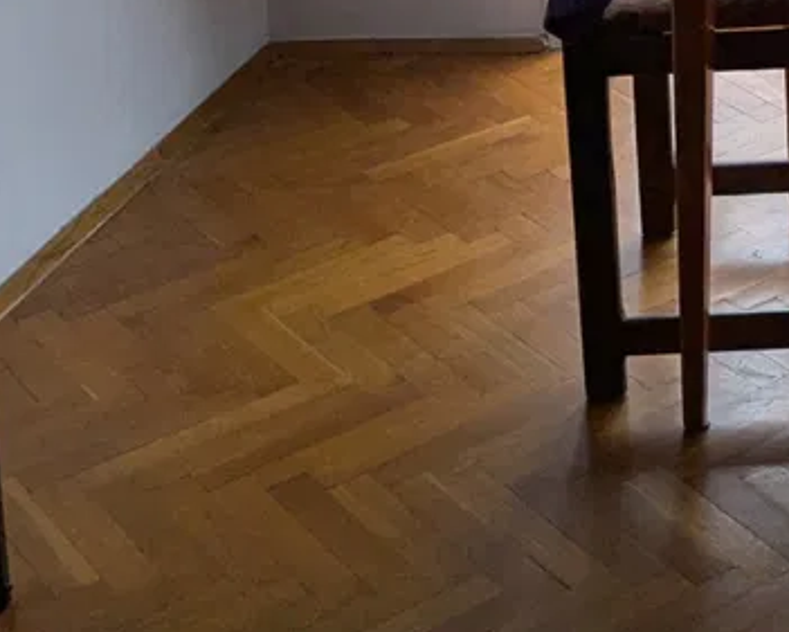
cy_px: -376
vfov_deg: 15.5
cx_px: 1268
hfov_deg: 18.3
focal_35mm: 90
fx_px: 2102
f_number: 1.73
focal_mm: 4.38
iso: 207
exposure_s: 1/99.9
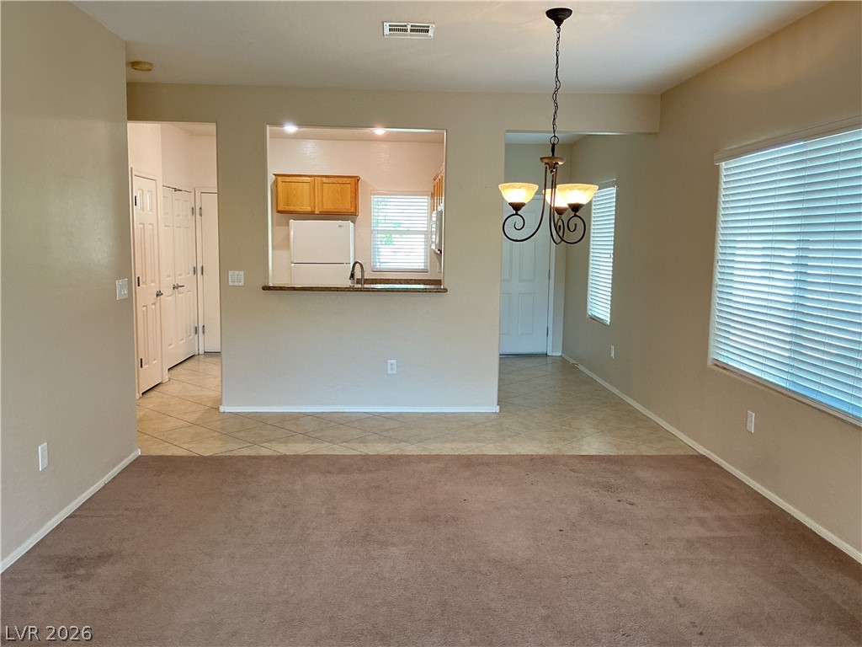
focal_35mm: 29
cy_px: 324
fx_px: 722
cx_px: 431
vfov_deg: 48.2
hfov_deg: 61.7
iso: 200
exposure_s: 1/60
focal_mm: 3
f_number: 1.8
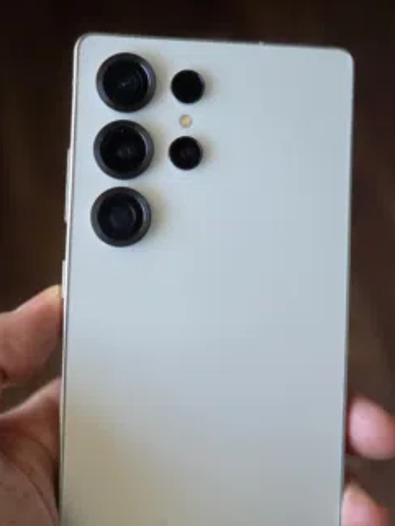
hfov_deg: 17.2
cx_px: 190
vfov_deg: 22.7
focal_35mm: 86
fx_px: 1308
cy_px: 311
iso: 160
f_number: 2.4
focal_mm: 7
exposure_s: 1/100
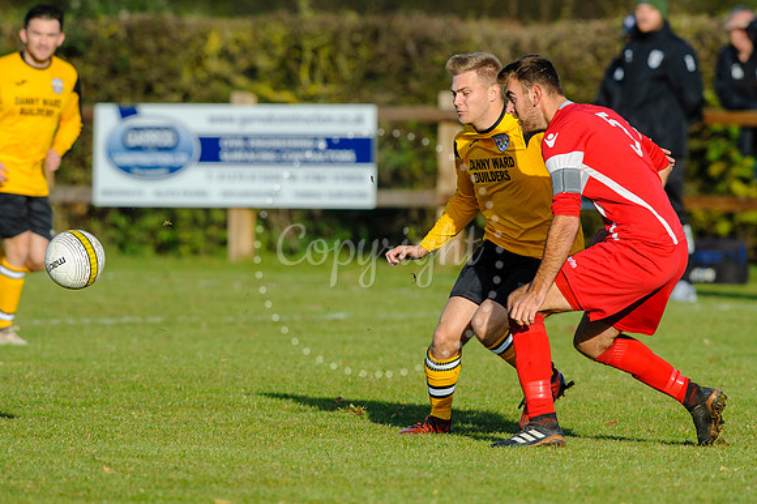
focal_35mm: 659
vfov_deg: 2.1
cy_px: 205
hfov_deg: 3.1
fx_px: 13858
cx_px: 421
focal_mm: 500
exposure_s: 1/2000
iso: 720
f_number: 6.7
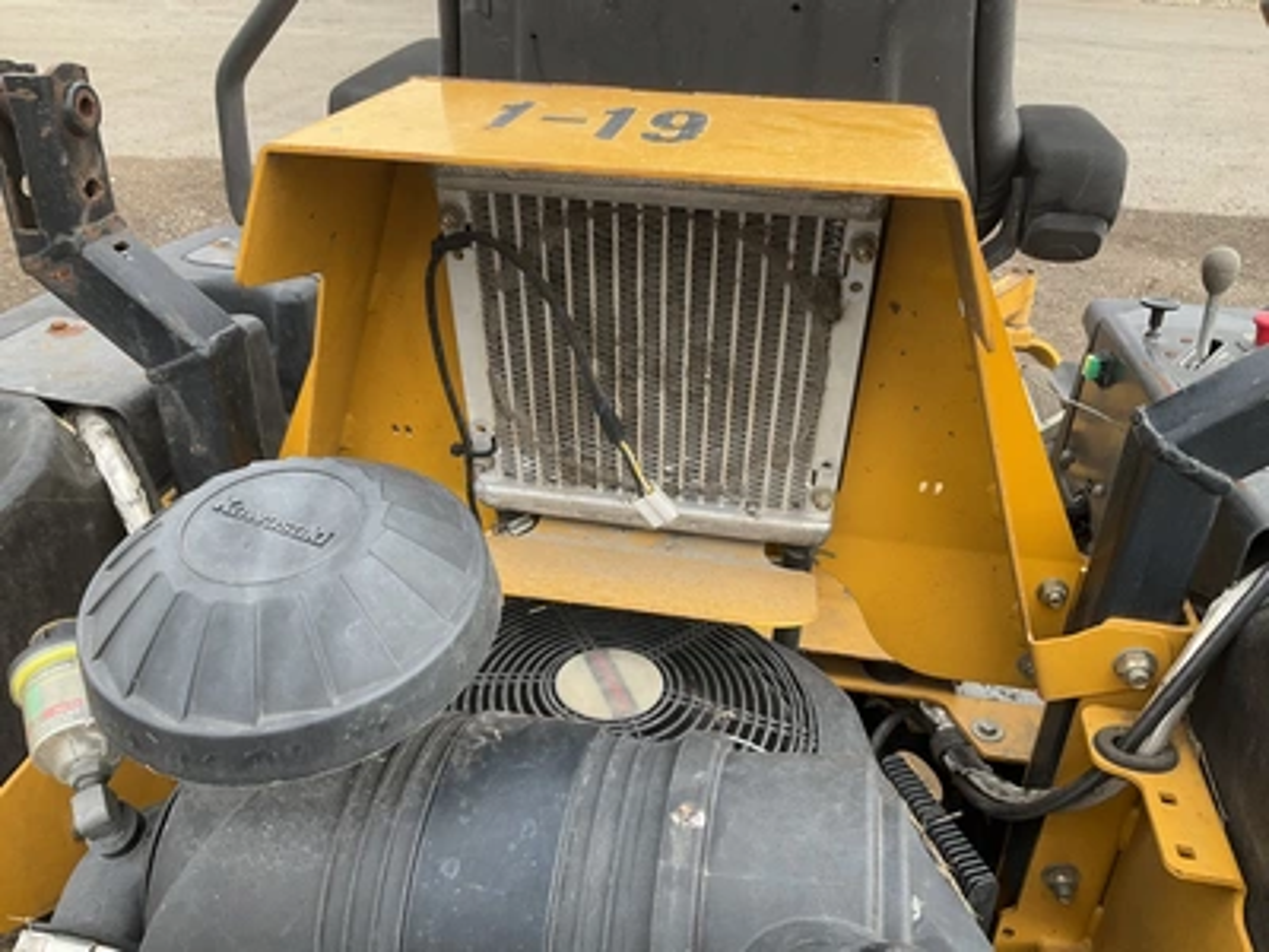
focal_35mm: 29
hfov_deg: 61.7
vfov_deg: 48.2
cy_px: 476
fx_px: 1063
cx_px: 634
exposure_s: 1/122
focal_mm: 3
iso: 20
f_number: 1.8
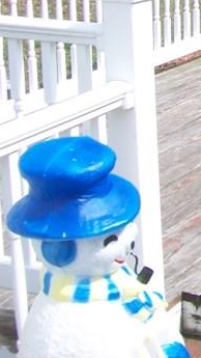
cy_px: 22
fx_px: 1043
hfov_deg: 9.9
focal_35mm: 110
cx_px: 450
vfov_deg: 19.0
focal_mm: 5.6
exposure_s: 1/250
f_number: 5.1
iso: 80
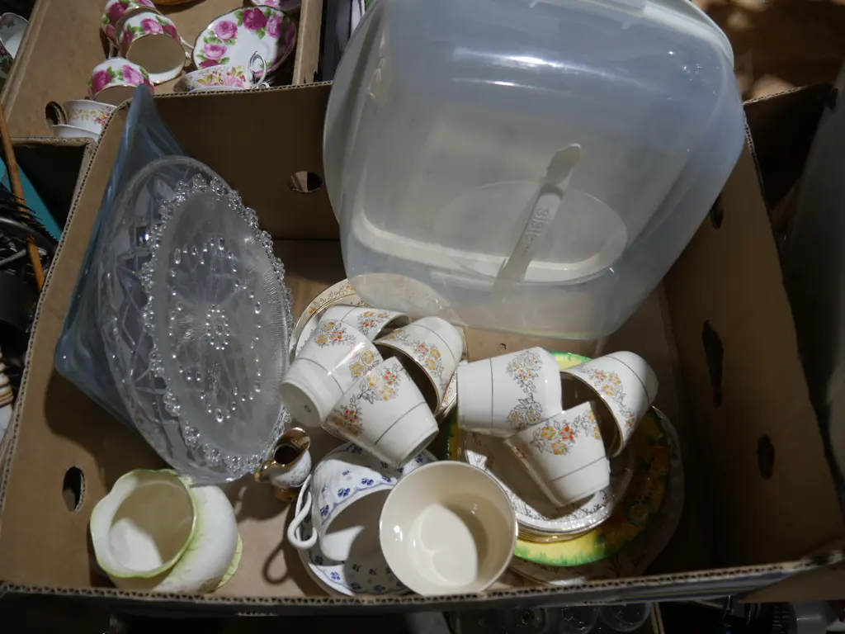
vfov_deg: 49.7
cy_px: 317
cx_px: 422
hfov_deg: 63.4
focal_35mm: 28
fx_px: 683
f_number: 3.5
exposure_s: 1/100
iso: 200
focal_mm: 14
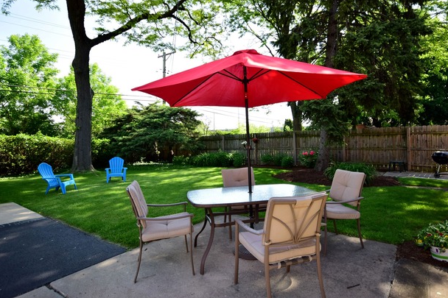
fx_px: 255
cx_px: 234
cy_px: 142
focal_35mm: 21
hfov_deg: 82.5
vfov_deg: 60.6
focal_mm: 13
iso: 160
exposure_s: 1/160
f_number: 6.3
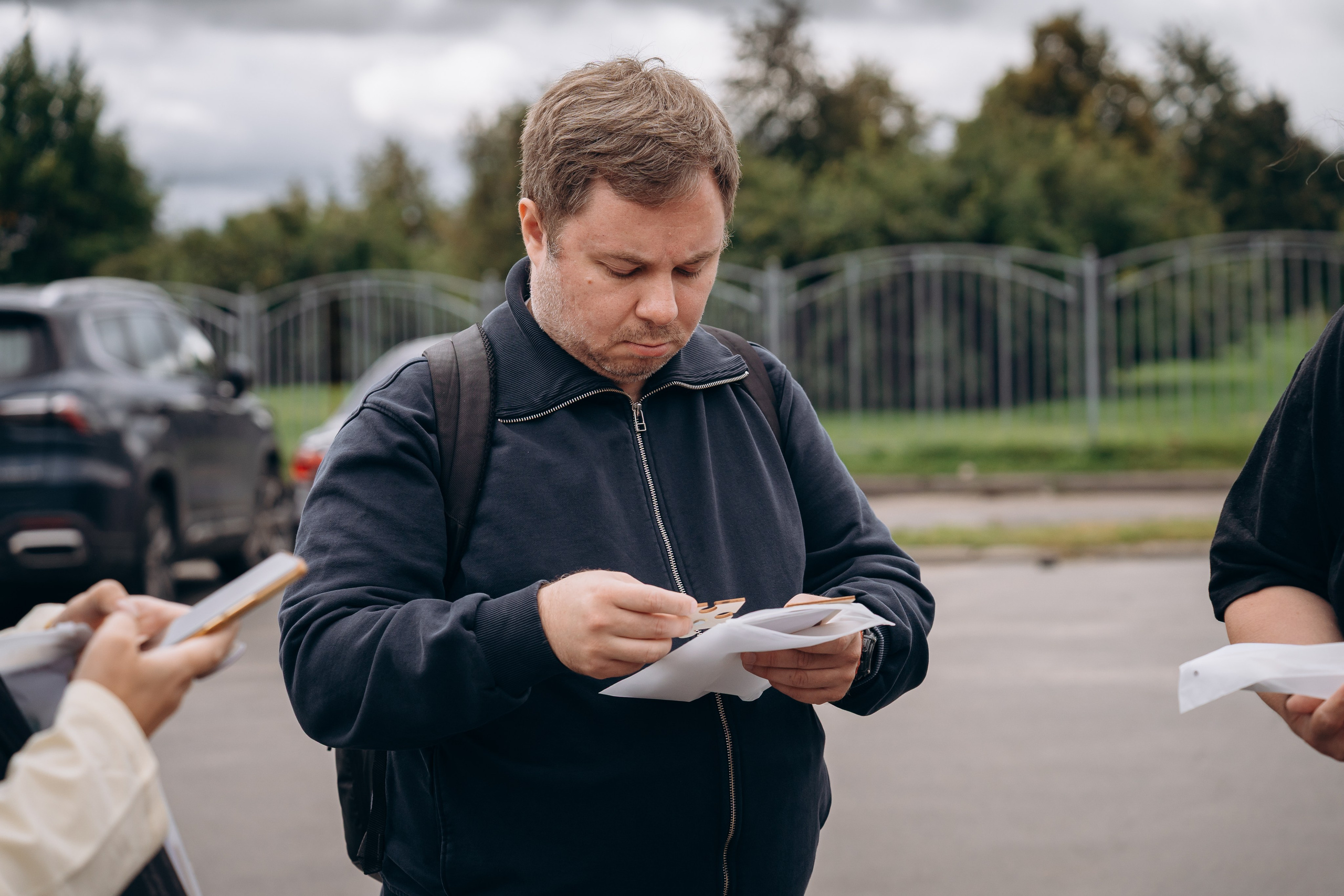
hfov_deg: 27.0
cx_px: 672
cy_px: 448
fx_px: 2800
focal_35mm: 75
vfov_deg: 18.2
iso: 200
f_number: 4
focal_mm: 75
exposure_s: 1/1250
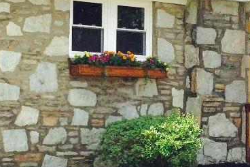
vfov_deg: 11.6
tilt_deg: +1.5
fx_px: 819
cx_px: 107
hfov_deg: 17.3
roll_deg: -1.4
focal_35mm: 118
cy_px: 81
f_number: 2.2
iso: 32
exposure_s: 1/2825
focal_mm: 4.15
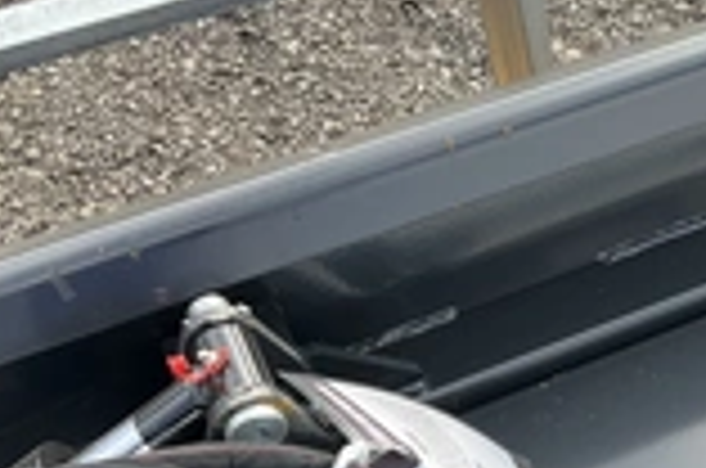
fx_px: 1507
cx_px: 760
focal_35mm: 77
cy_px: 310
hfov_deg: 24.7
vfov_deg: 17.6
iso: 25
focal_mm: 3
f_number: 1.8
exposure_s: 1/287
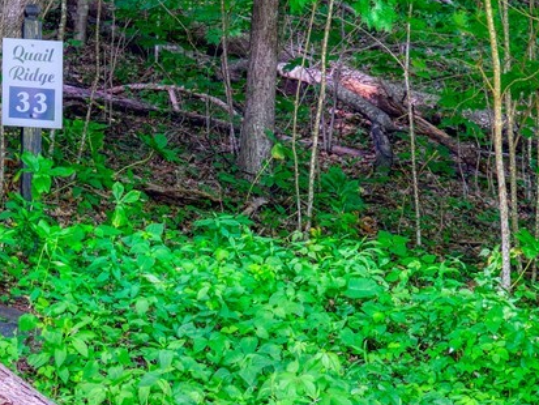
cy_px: 135
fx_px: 3271
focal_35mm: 210
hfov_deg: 9.4
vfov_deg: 7.1
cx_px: 40
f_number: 5.6
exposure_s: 1/110
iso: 320
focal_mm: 55
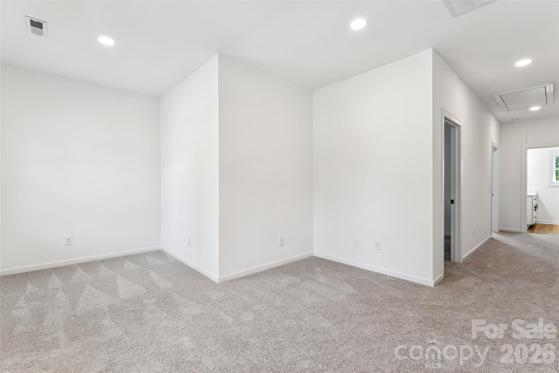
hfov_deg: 96.0
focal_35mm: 16
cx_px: 280
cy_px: 186
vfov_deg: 73.1
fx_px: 252
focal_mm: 16.2
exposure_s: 1/8
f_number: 9
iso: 100
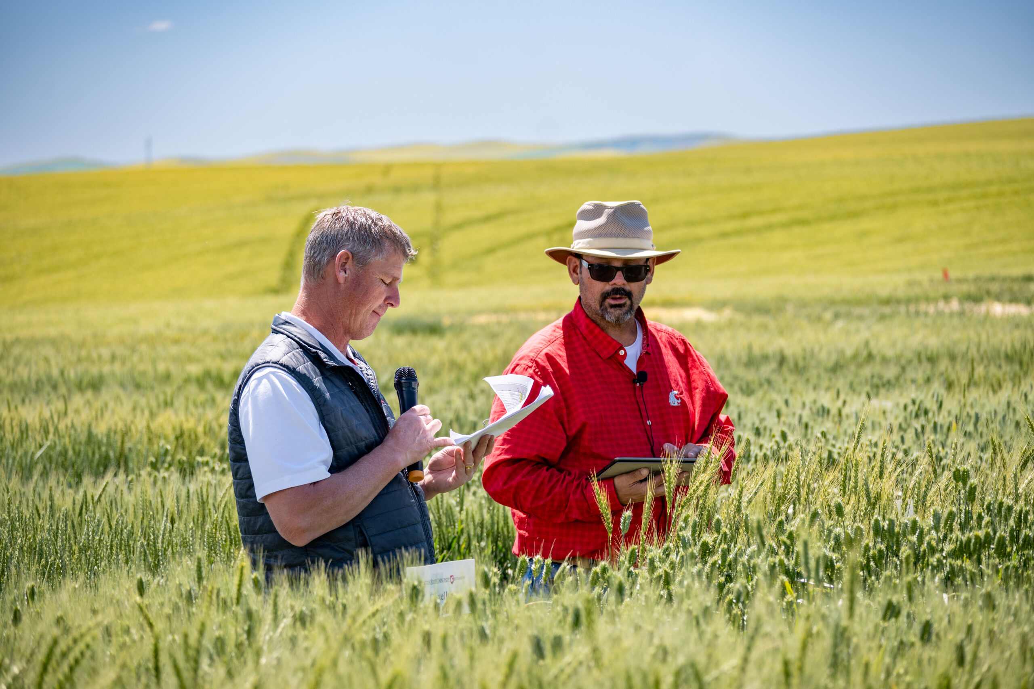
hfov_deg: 11.9
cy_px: 344
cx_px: 517
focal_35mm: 172
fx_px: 4954
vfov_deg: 8.0
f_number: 5.6
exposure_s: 1/500
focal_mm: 115
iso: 100
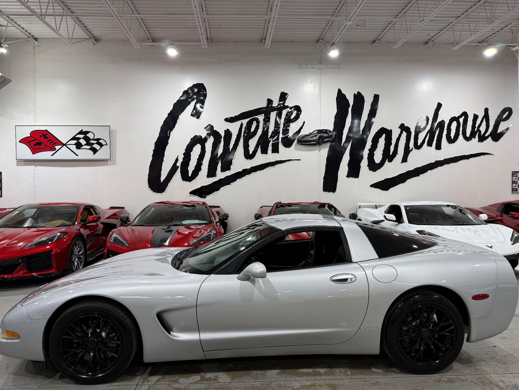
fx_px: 375
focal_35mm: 25
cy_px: 188
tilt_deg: +0.0
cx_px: 260
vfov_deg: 54.9
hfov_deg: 69.4
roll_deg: +0.4
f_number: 1.78
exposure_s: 1/120
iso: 64
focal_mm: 6.76
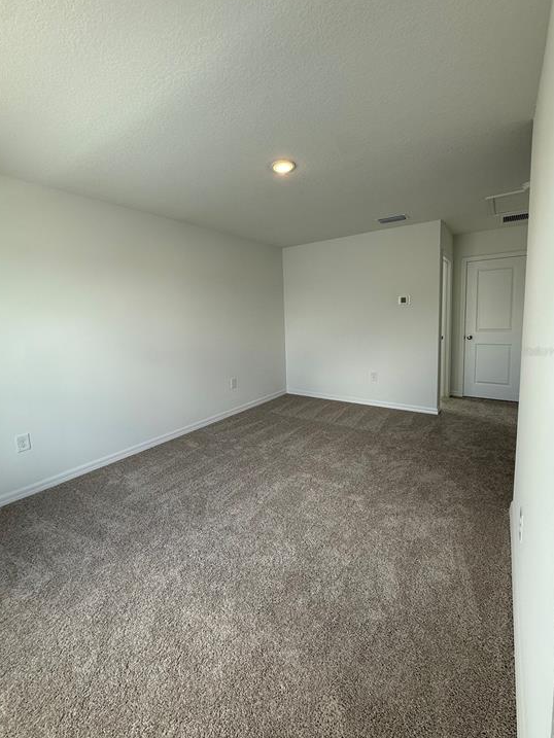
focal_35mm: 15
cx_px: 273
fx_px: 320
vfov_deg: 98.1
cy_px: 351
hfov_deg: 81.8
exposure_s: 1/136
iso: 64
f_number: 2.2
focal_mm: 2.22
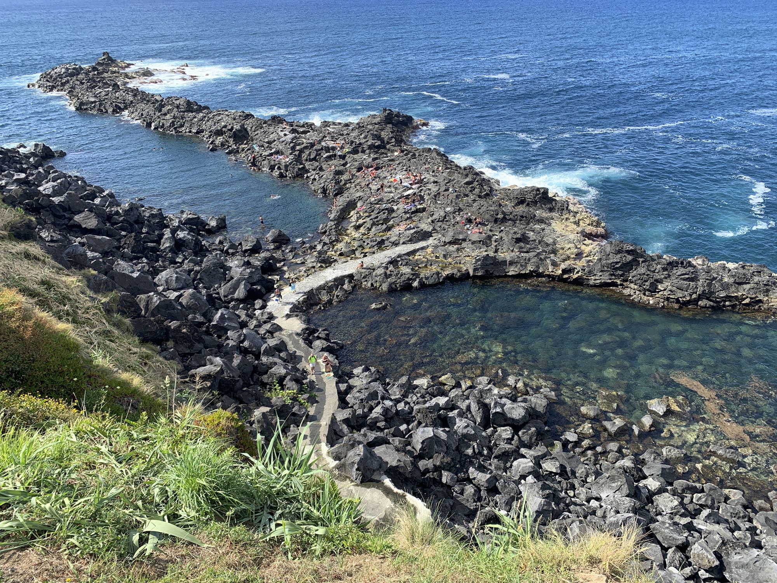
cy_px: 292
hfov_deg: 67.3
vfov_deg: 53.1
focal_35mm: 26
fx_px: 584
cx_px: 388
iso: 25
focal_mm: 4.25
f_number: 1.8
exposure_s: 1/945
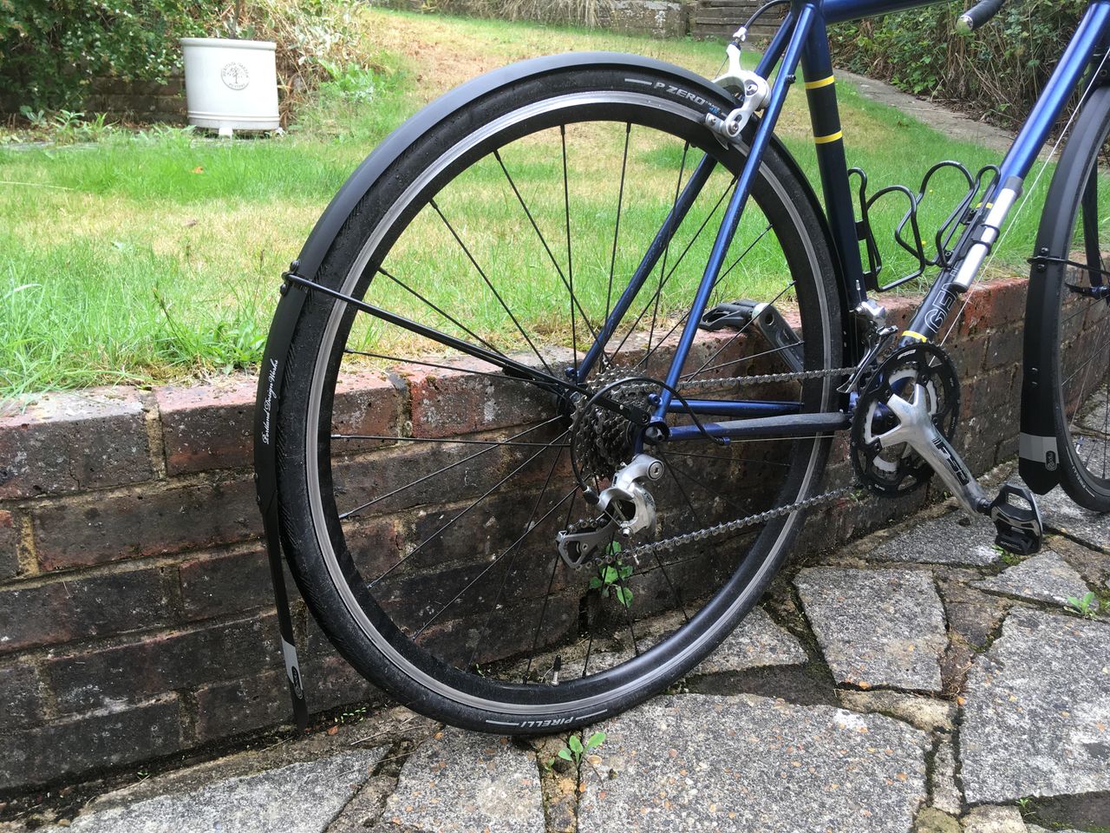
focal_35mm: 29
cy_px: 416
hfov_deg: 61.7
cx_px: 555
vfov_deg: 48.2
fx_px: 930
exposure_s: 1/100
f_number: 2.2
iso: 25
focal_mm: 4.15
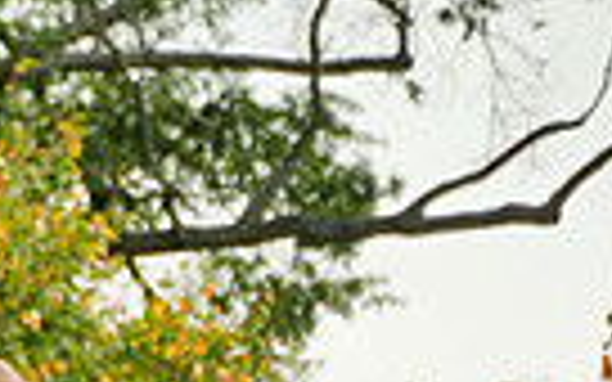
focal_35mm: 682
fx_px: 11370
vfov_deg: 1.9
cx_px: 0
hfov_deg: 3.1
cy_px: 935
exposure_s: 1/100
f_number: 9
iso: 100
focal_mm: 135
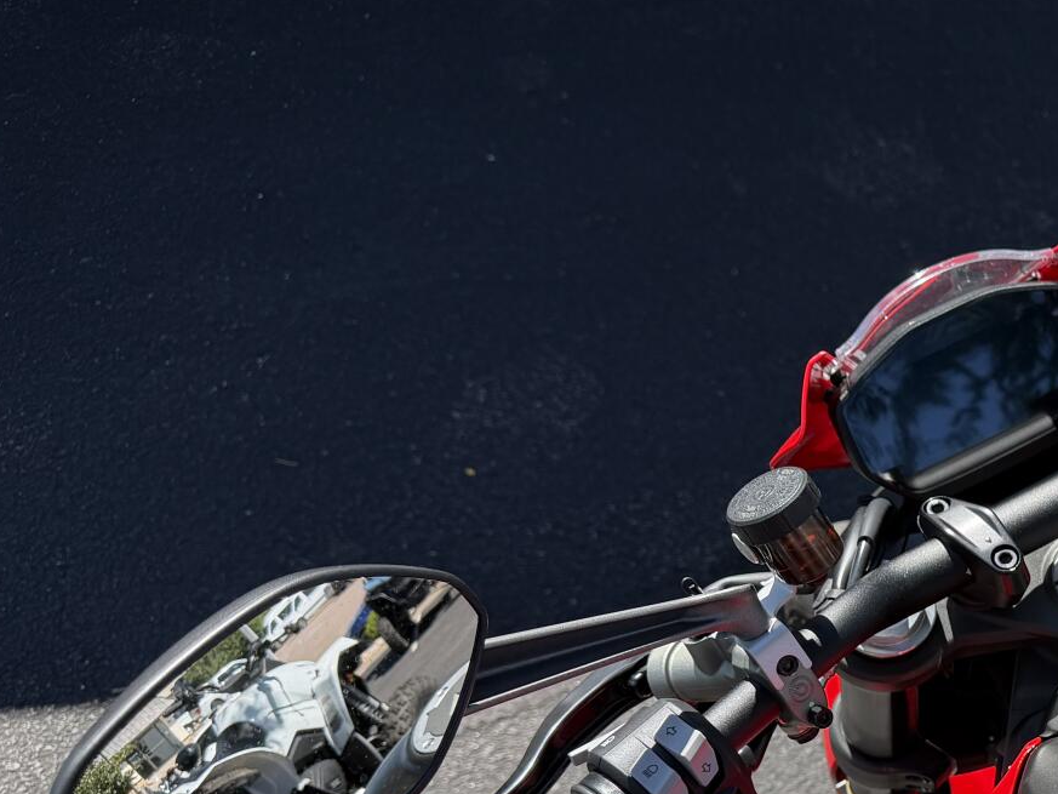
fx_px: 1681
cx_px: 1177
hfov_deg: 30.9
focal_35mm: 55
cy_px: 707
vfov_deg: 25.8
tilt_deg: -49.8
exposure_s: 1/1271
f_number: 1.78
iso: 80
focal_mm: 6.76
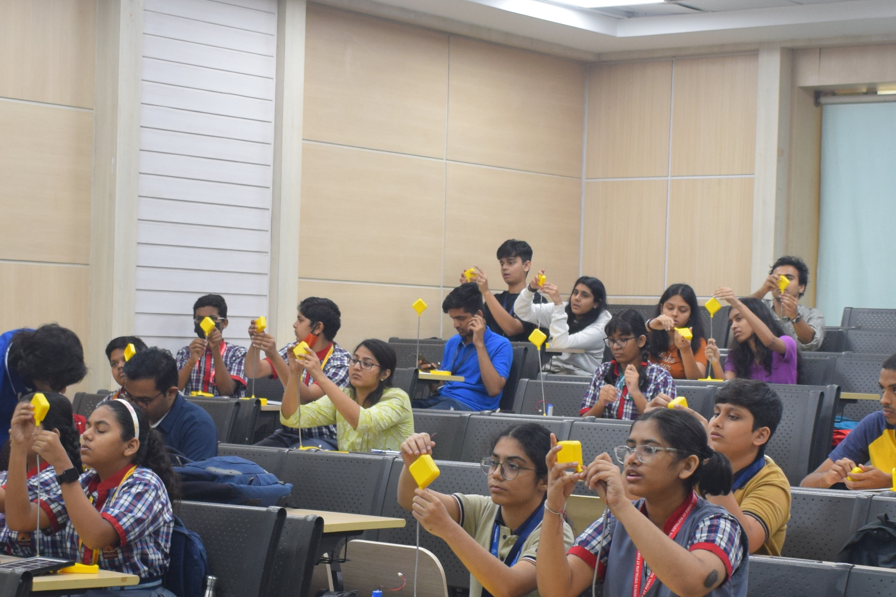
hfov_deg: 25.9
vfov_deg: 17.4
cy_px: 435
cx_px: 526
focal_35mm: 78
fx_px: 1944
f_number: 4
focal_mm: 23
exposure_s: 1/60
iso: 560
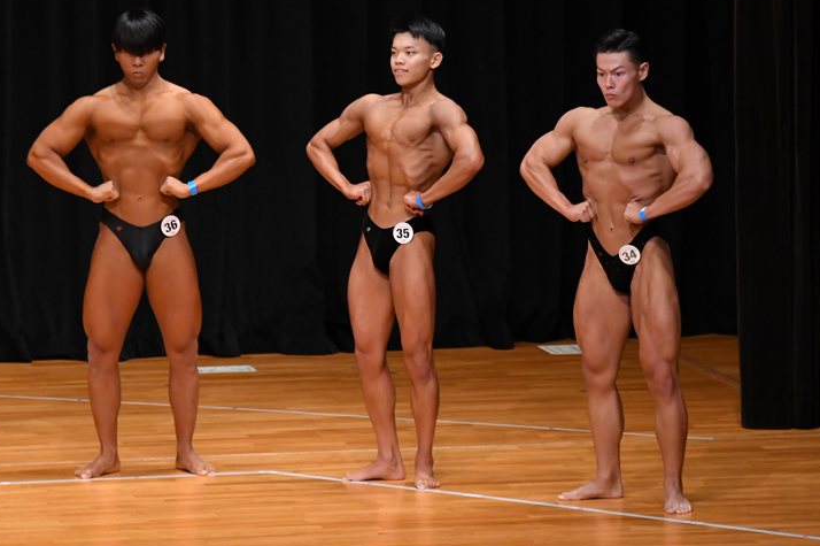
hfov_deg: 7.0
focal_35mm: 293
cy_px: 261
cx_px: 409
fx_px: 6669
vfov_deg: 4.7
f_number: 5.6
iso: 4000
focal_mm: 180
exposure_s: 1/400
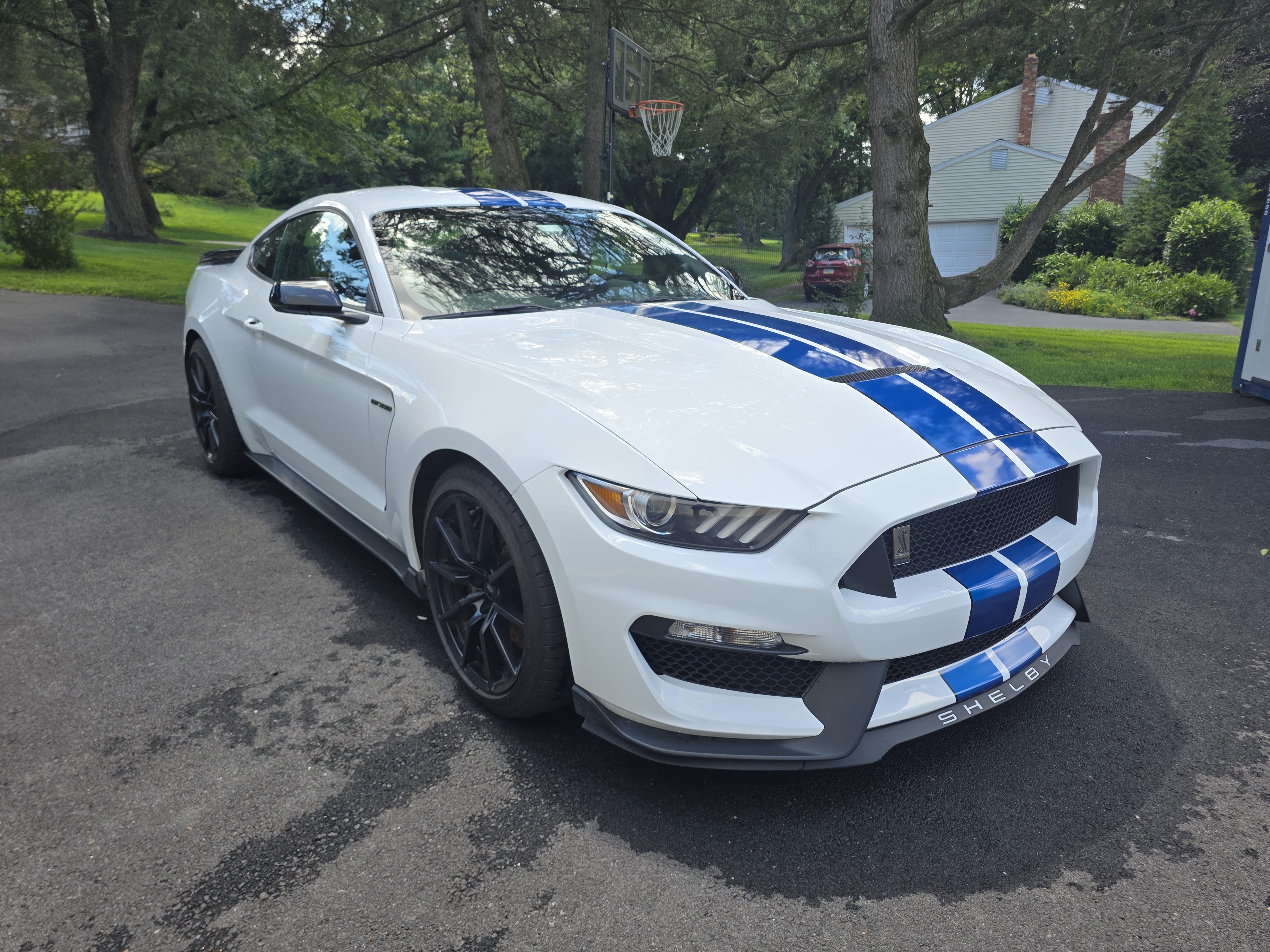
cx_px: 635
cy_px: 476
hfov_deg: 73.9
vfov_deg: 58.9
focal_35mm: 23
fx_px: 844
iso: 80
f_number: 1.7
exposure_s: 1/1606
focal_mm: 6.3
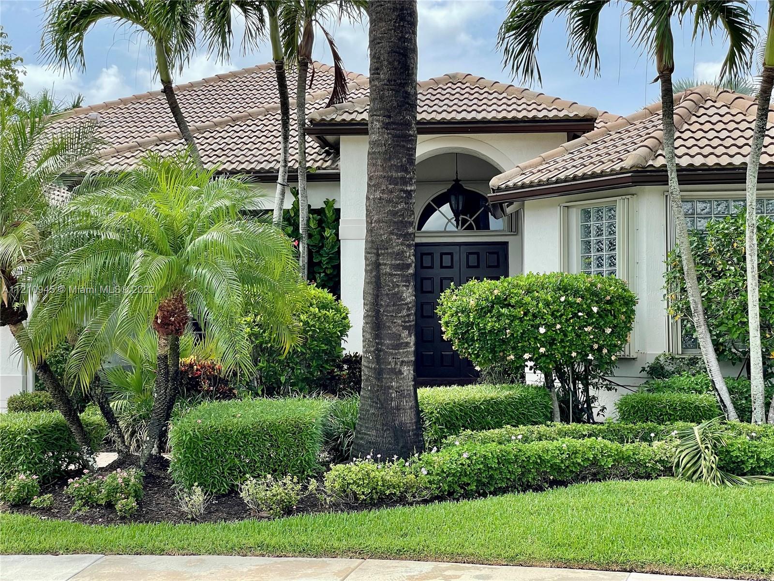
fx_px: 1163
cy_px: 290
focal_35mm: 52
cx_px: 387
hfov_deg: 36.8
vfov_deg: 28.0
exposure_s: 1/527
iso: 25
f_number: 2
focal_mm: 6
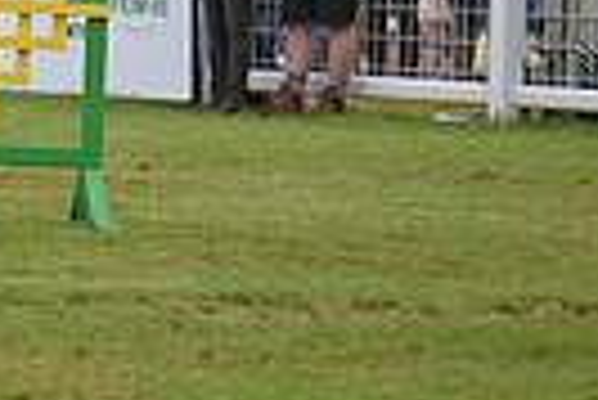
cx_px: -688
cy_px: -312
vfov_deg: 1.6
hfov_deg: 2.4
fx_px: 14451
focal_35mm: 869
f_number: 4
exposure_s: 1/1250
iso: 560
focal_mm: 200
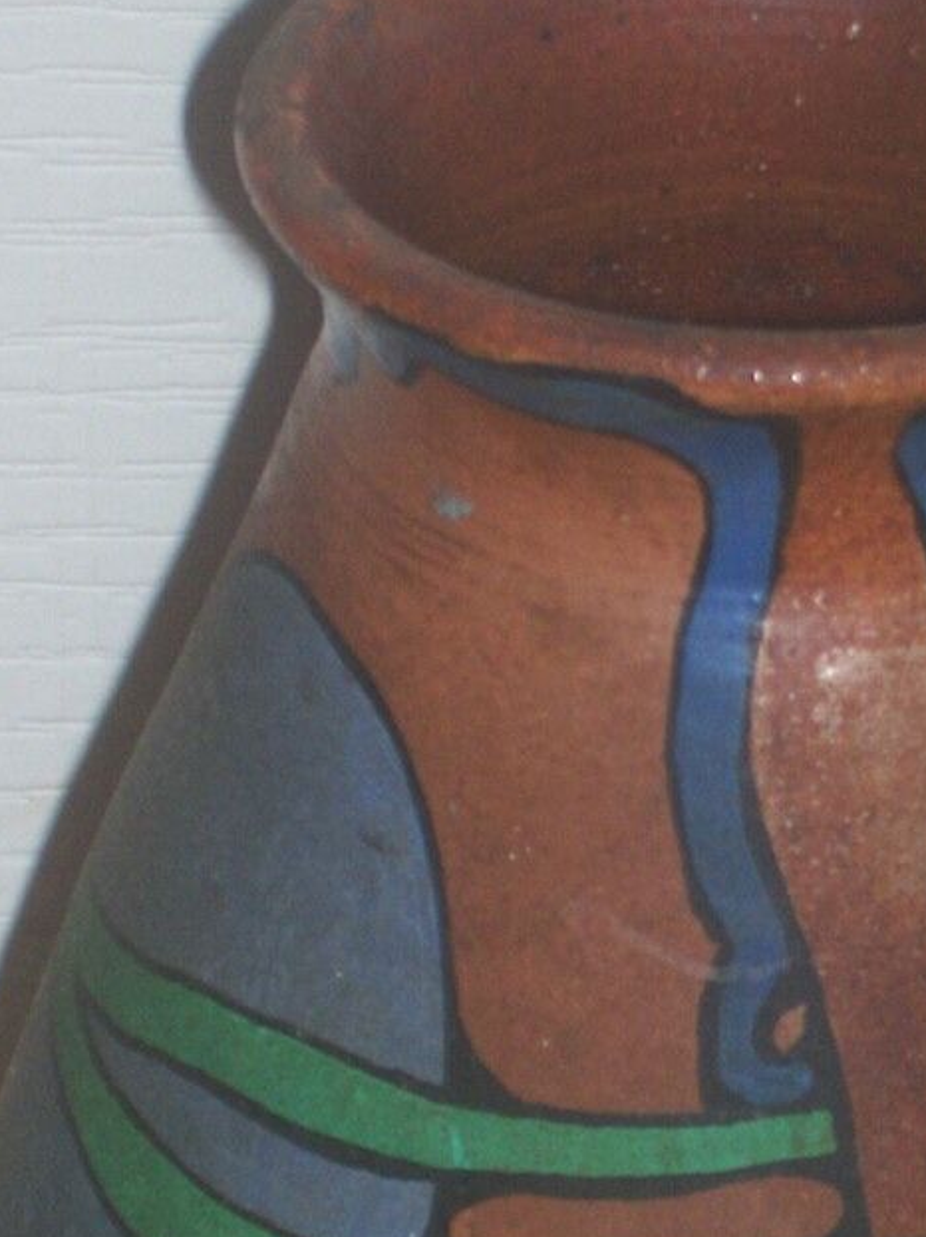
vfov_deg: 7.2
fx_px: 9744
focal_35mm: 273
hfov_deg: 5.4
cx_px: 821
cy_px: 1293
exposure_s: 1/89.8
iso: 80
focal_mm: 16.8
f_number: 4.6
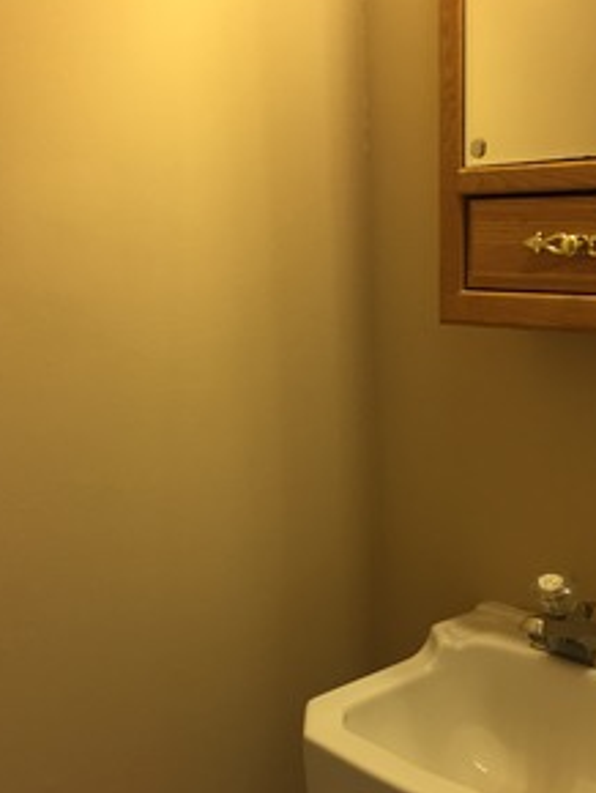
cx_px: 298
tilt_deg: -14.2
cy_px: 533
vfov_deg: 39.1
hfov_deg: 30.3
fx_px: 1100
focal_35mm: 48
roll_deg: +3.2
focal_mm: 4.15
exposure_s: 1/30
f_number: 2.2
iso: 100
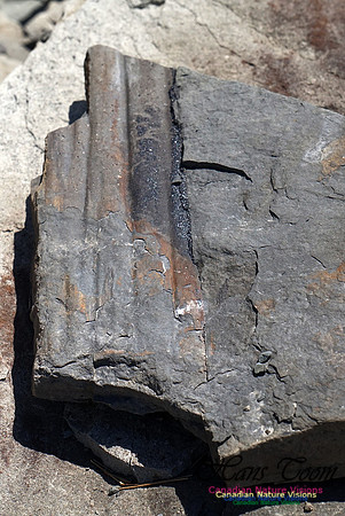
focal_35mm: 156
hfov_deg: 8.8
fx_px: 2237
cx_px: 172
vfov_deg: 13.2
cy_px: 258
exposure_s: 1/1600
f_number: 10
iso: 800
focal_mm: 104
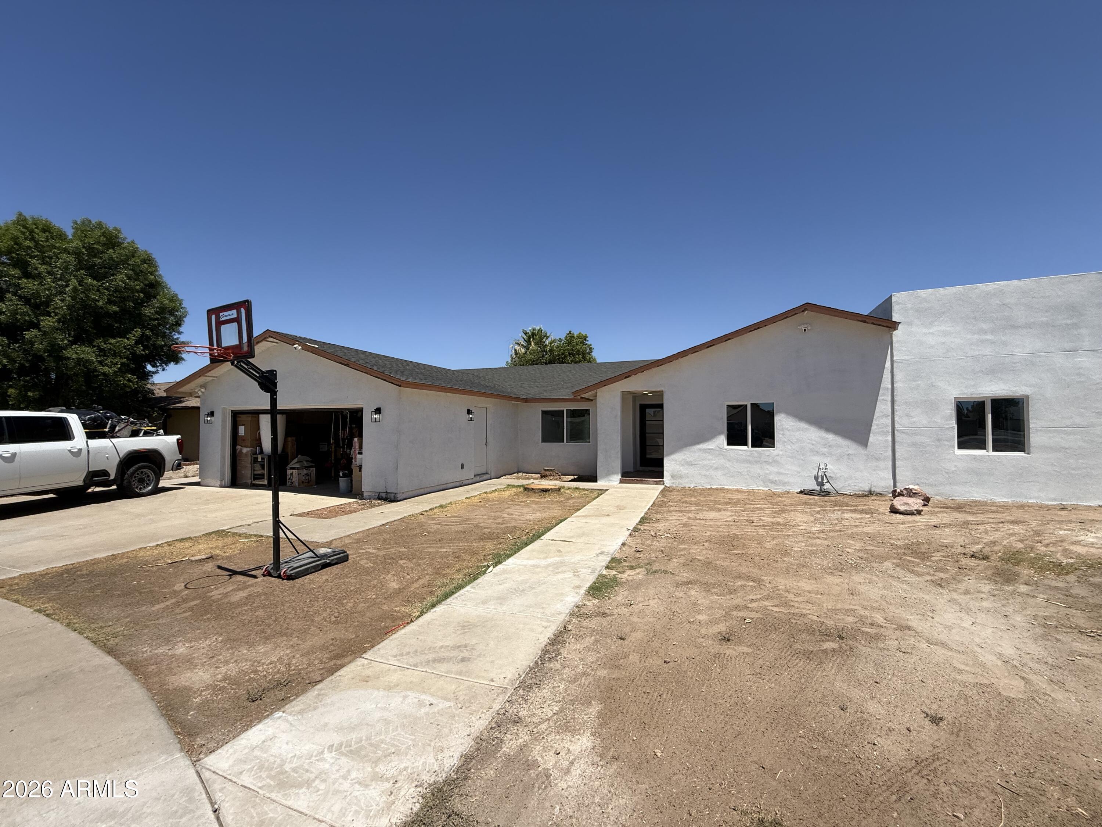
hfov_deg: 102.1
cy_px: 414
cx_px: 551
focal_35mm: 14
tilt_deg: +3.8
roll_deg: +0.4
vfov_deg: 85.7
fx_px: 446
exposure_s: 1/2841
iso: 50
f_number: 2.2
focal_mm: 2.22
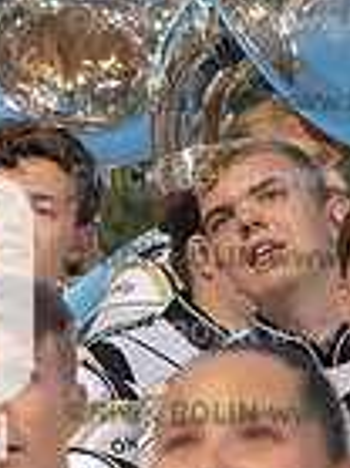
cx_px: -205
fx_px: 3794
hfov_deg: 5.2
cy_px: 335
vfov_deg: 7.1
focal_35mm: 281
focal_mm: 70
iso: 3200
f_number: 3.2
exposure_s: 1/100
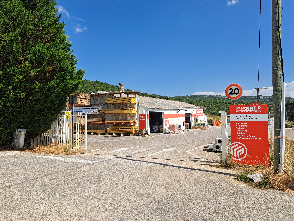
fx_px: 204
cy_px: 110
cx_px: 147
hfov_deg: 71.6
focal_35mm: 24
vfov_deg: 56.8
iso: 50
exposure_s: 1/1054
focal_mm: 5.23
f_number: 1.8
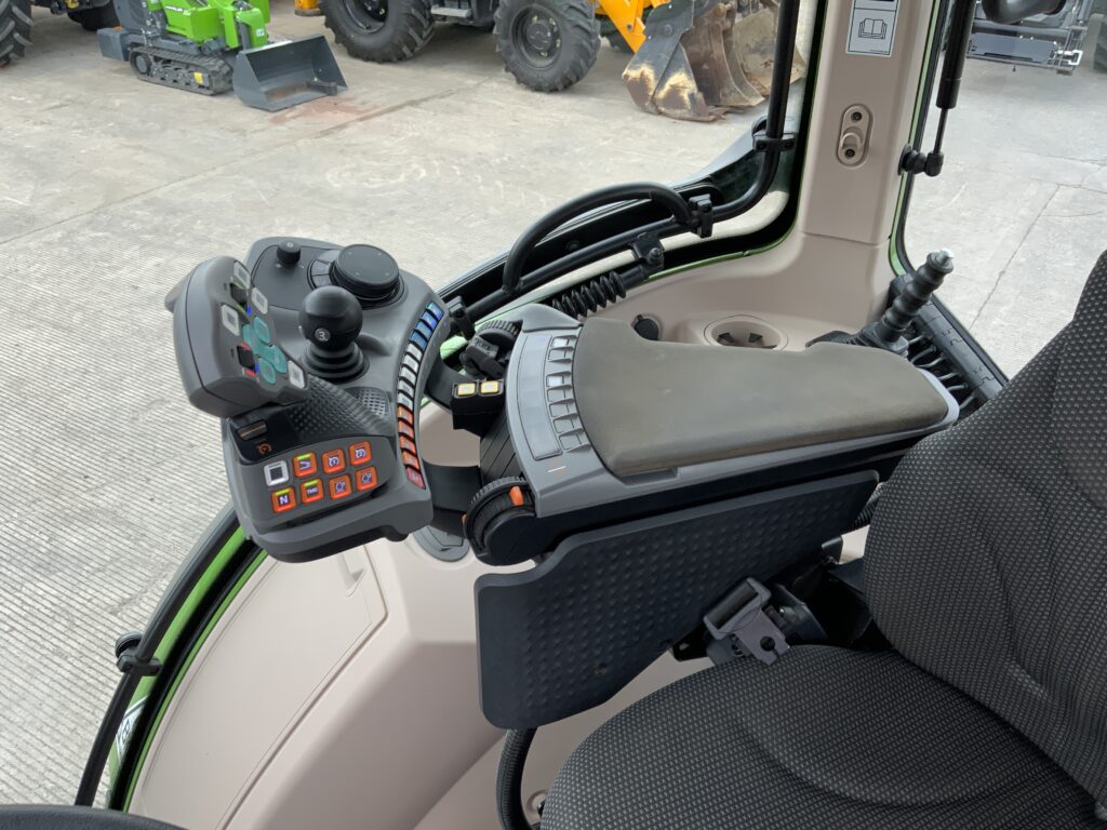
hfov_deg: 61.7
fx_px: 927
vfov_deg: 48.2
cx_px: 554
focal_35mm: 29
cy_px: 415
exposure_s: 1/209
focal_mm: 3
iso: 16
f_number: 1.8
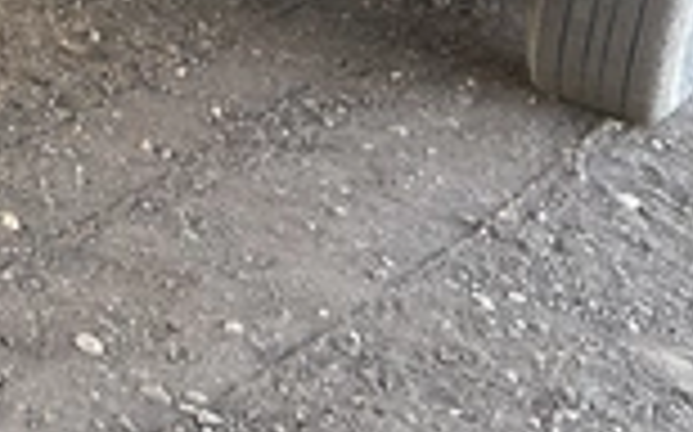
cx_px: -86
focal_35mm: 80
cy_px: 0
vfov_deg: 16.0
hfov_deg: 24.0
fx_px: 1510
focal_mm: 3
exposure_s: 1/122
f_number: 1.8
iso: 40
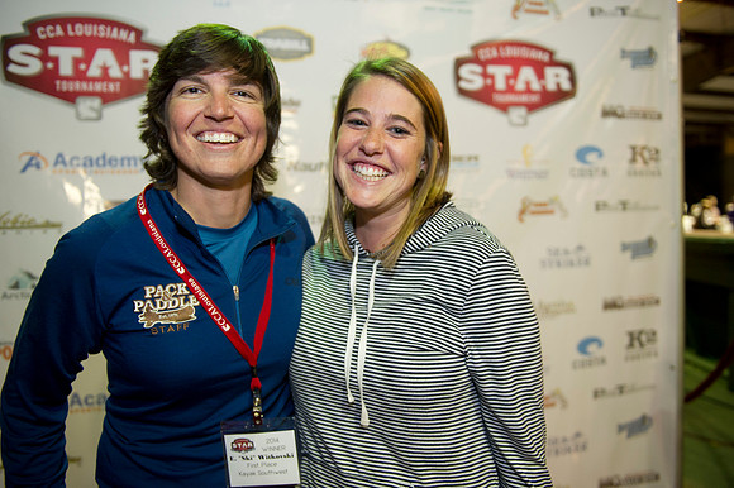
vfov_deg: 46.4
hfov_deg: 65.5
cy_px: 244
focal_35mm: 28
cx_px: 367
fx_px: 571
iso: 1250
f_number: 2.8
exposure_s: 1/60
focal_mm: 28
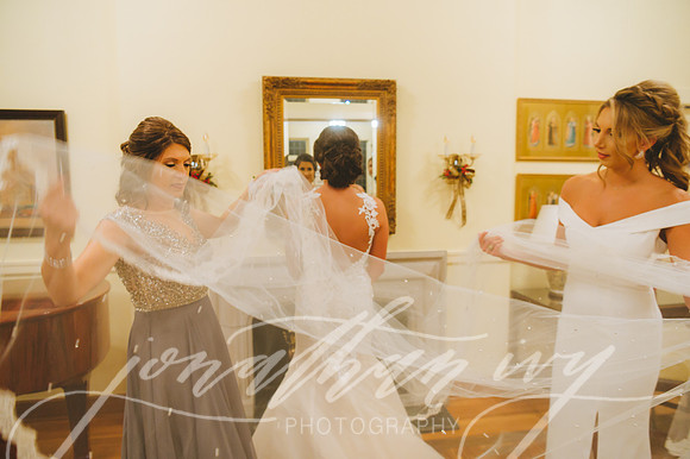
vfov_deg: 53.1
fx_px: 460
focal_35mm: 24
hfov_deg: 73.8
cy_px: 230
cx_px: 345
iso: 2500
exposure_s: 1/60
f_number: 3.5
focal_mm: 24
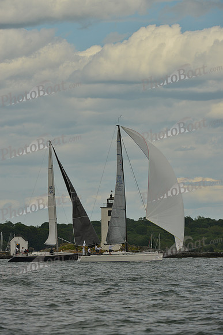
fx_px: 2786
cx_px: 112
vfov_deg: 6.9
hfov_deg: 4.6
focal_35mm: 300
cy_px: 168
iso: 200
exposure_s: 1/800
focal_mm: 300
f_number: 9
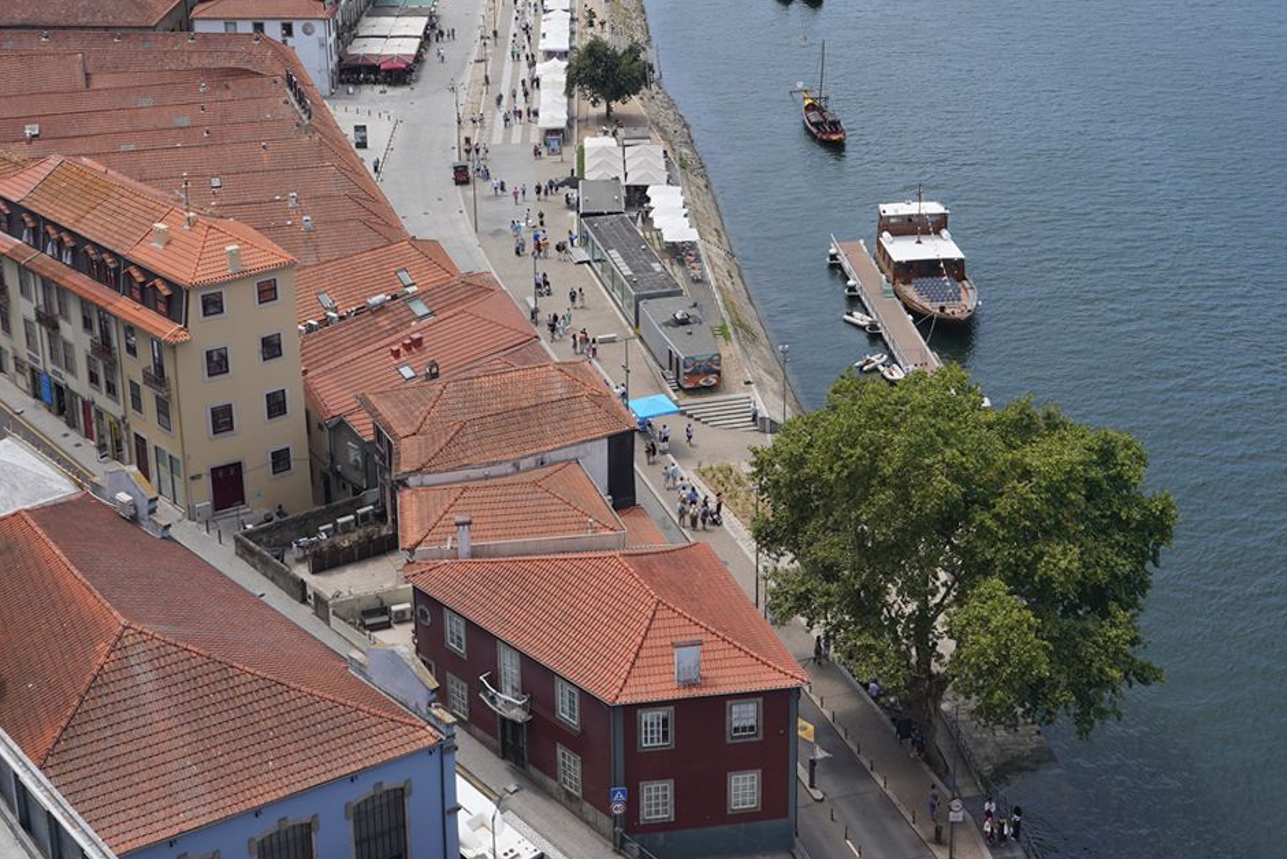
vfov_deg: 25.7
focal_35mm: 51
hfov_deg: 38.9
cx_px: 681
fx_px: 1824
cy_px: 86
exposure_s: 1/100
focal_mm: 24
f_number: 13
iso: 100
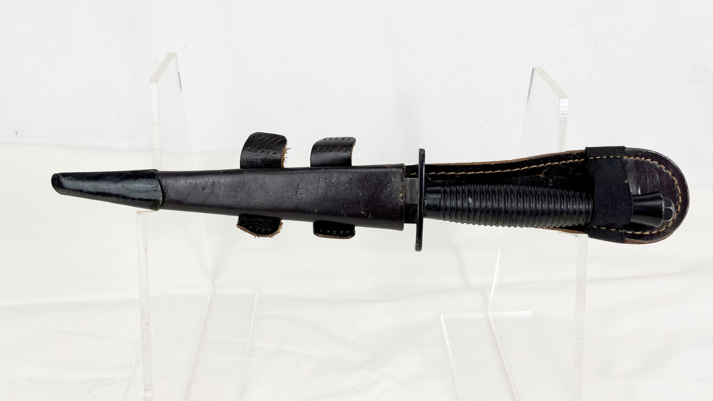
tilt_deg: -30.1
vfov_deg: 40.2
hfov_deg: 66.1
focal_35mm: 29
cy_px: 187
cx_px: 350
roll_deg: +0.6
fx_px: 548
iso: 40
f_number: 1.6
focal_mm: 5.1
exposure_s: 1/286
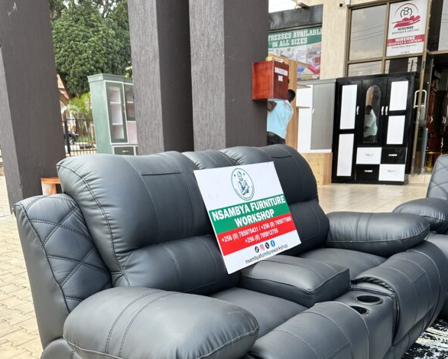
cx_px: 226
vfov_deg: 44.3
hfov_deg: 55.7
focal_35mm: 32
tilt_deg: -16.1
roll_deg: -0.4
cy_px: 269
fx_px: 424
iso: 80
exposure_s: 1/390
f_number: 1.78
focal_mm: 6.86
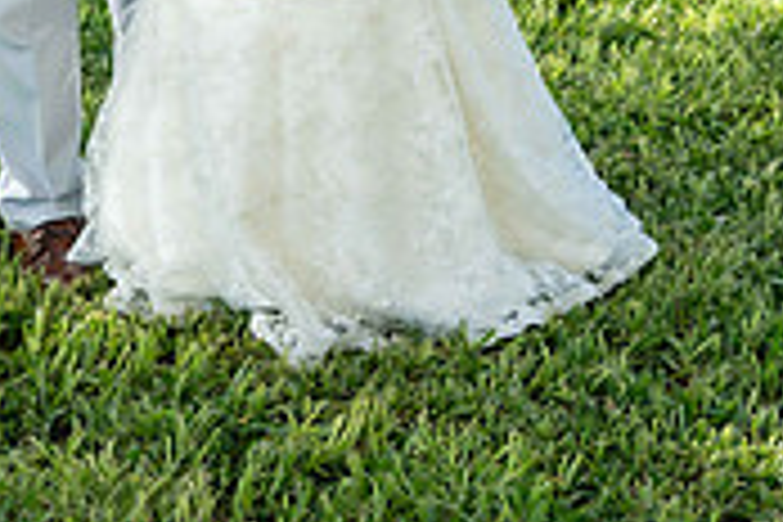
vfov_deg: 11.4
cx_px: 225
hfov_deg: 17.9
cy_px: -342
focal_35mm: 114
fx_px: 2479
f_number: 4
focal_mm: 44
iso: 500
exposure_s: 1/500
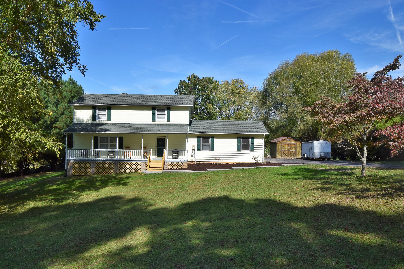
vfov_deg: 47.9
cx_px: 202
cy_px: 134
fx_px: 303
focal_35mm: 27
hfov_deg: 67.4
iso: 360
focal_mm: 18
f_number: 11
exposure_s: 1/500
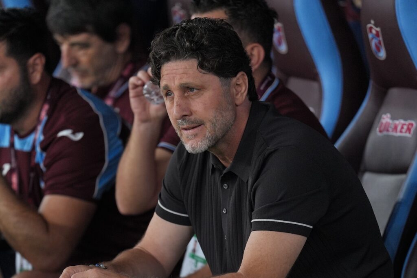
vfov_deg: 4.6
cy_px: 139
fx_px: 3475
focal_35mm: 300
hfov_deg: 6.9
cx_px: 208
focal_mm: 300
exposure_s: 1/2000
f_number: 2.8
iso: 1000
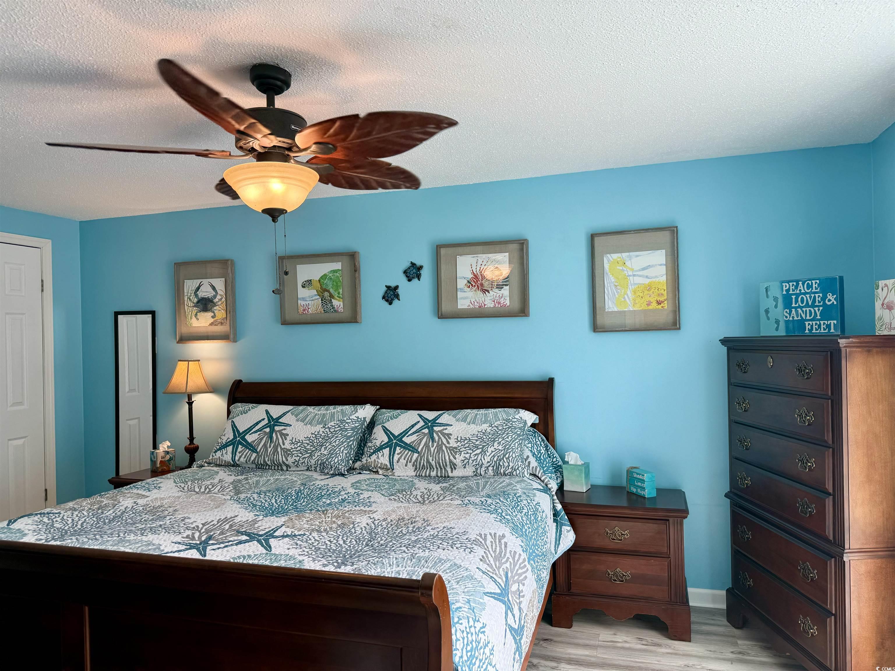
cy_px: 336
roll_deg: +1.0
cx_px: 448
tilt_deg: +0.3
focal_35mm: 24
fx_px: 621
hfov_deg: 71.6
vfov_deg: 56.8
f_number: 1.78
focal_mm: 6.76
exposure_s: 1/128
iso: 64
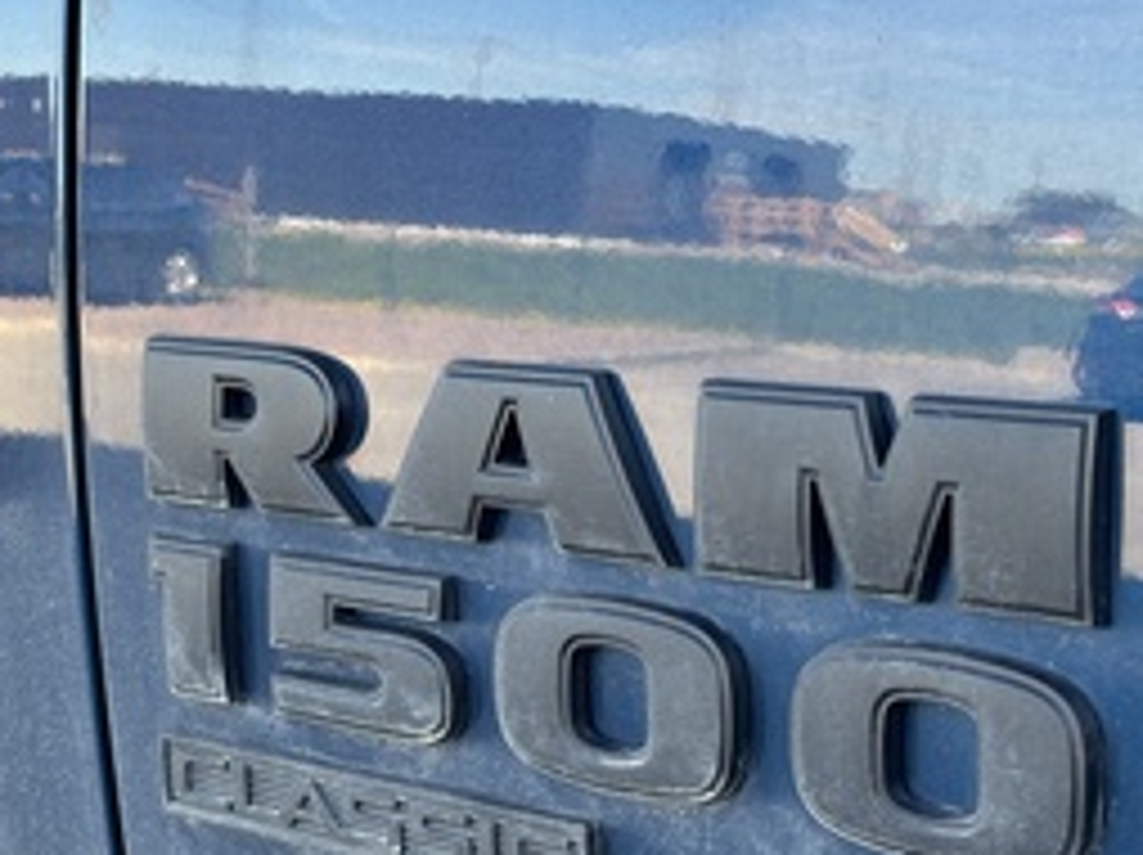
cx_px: 446
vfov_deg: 17.1
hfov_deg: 22.7
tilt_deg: -8.9
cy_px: 470
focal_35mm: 86
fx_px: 2837
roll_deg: -1.8
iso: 32
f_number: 1.6
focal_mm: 5.96
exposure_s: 1/121
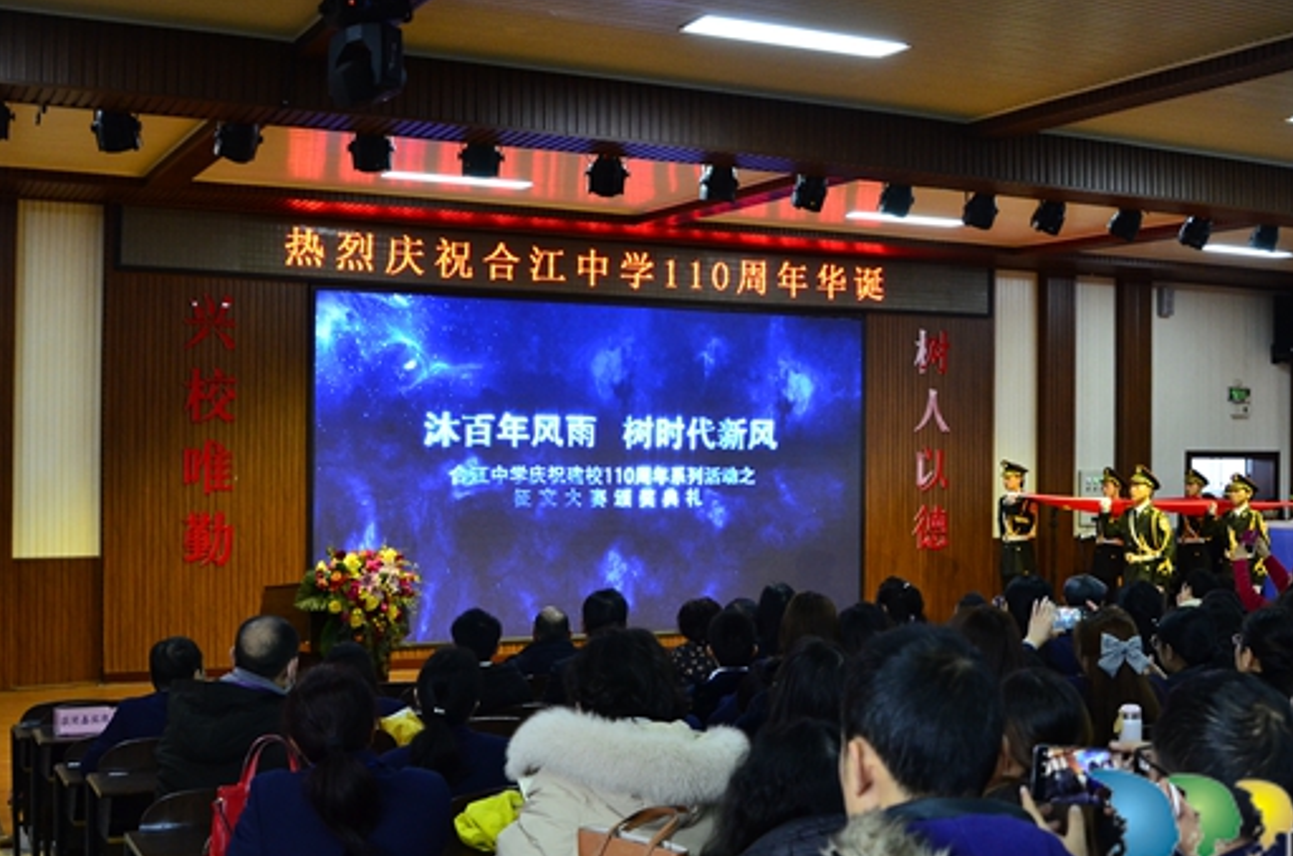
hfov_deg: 43.4
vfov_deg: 29.7
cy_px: 434
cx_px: 790
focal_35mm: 45
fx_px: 1613
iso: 1600
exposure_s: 1/60
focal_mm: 24
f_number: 5
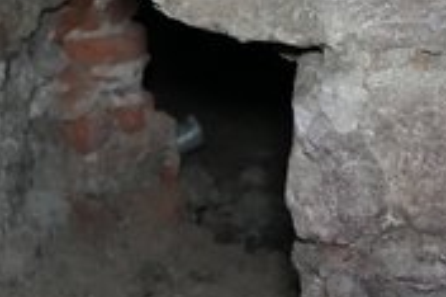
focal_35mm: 100
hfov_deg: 20.3
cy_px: 126
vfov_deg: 13.7
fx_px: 1238
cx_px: 137
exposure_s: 1/125
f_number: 5
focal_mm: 44
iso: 16000
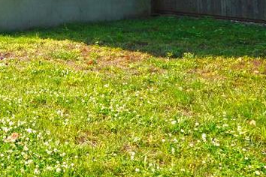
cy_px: -52
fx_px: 451
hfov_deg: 23.6
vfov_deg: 20.4
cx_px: -165
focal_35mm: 61
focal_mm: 10
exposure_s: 1/200
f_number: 6.3
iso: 100
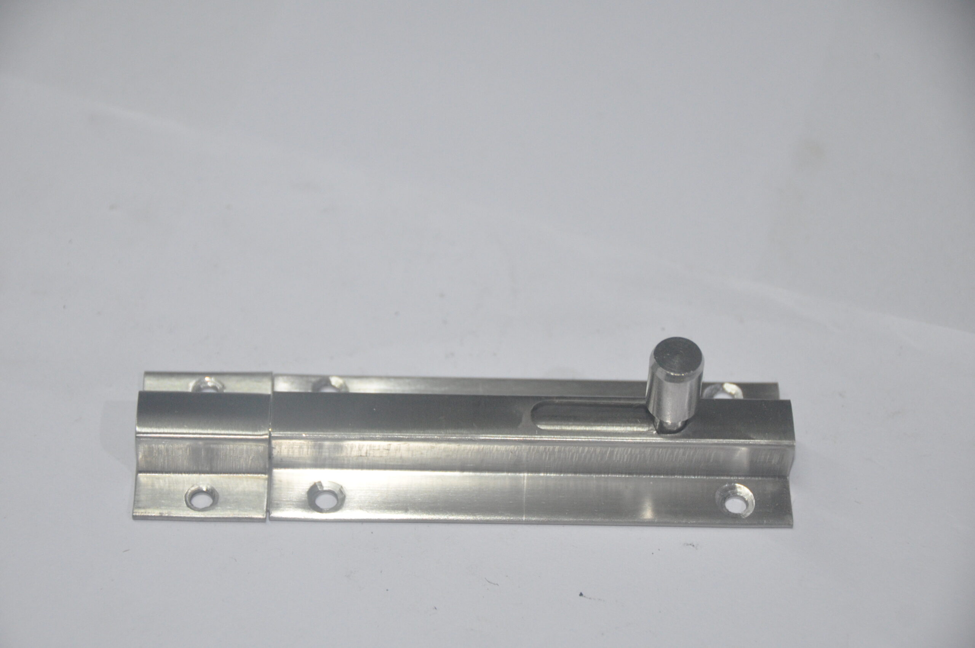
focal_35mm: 112
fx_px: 3043
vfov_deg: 12.1
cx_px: 488
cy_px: 324
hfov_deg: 18.2
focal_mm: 75
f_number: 5
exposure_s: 1/60
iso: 1250
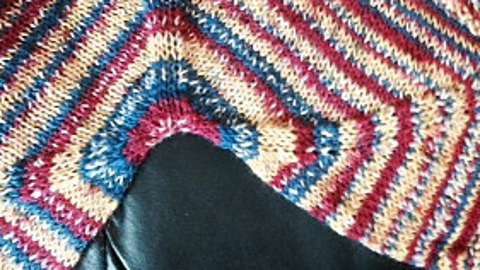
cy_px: -179
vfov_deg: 13.5
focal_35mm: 82
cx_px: 379
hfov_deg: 25.5
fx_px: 1044
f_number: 2.4
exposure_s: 1/15
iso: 400
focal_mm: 4.12
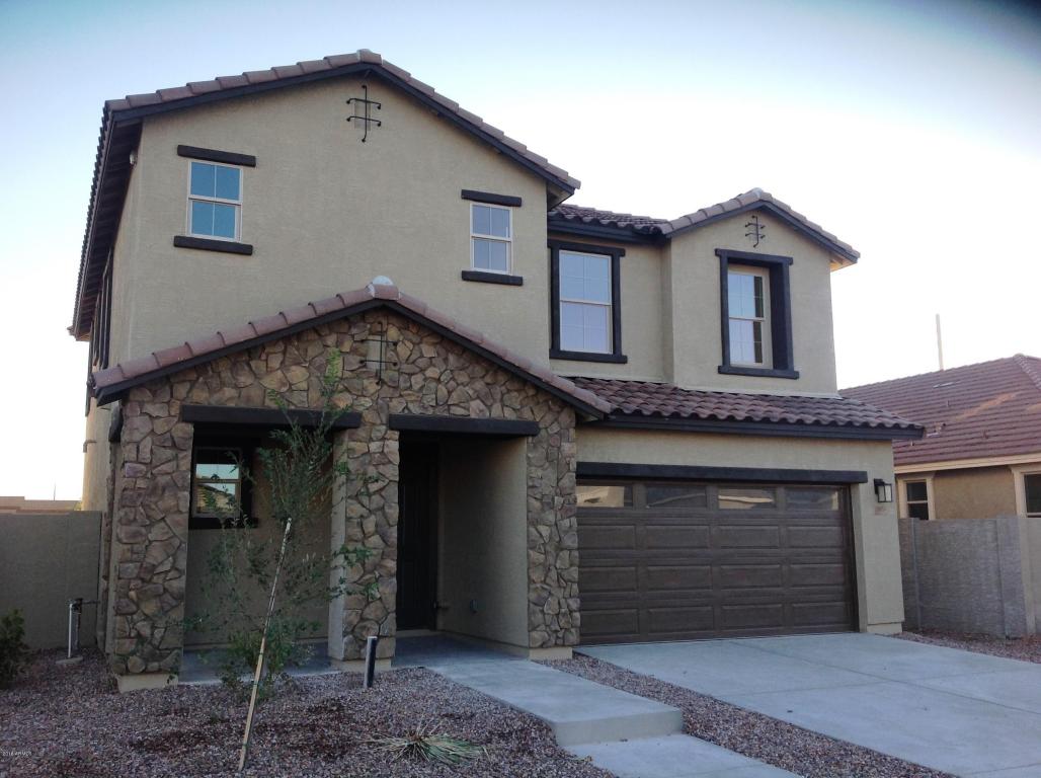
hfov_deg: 52.7
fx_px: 1051
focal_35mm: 35
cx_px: 520
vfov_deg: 40.6
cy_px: 389
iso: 50
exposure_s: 1/288
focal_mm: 4.28
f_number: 2.4
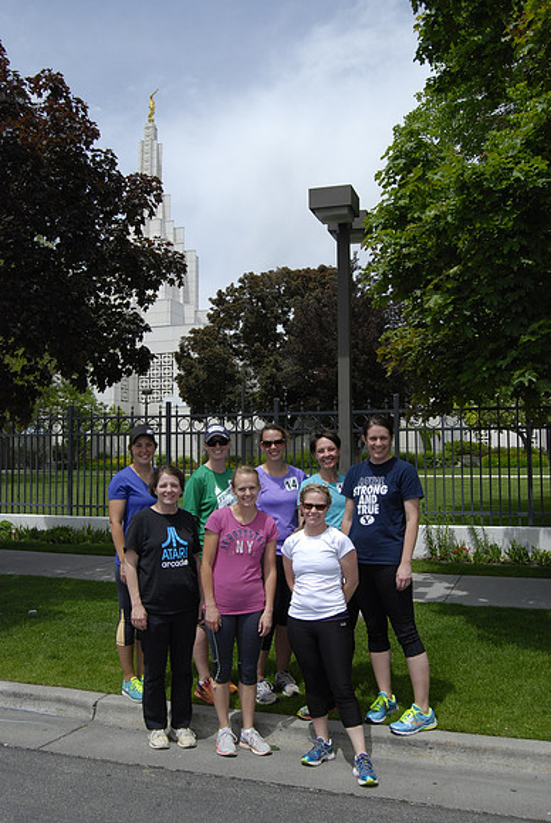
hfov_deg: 38.4
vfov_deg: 55.1
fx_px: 790
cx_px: 276
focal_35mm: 34
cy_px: 412
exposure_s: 1/800
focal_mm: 23
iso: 400
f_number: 10
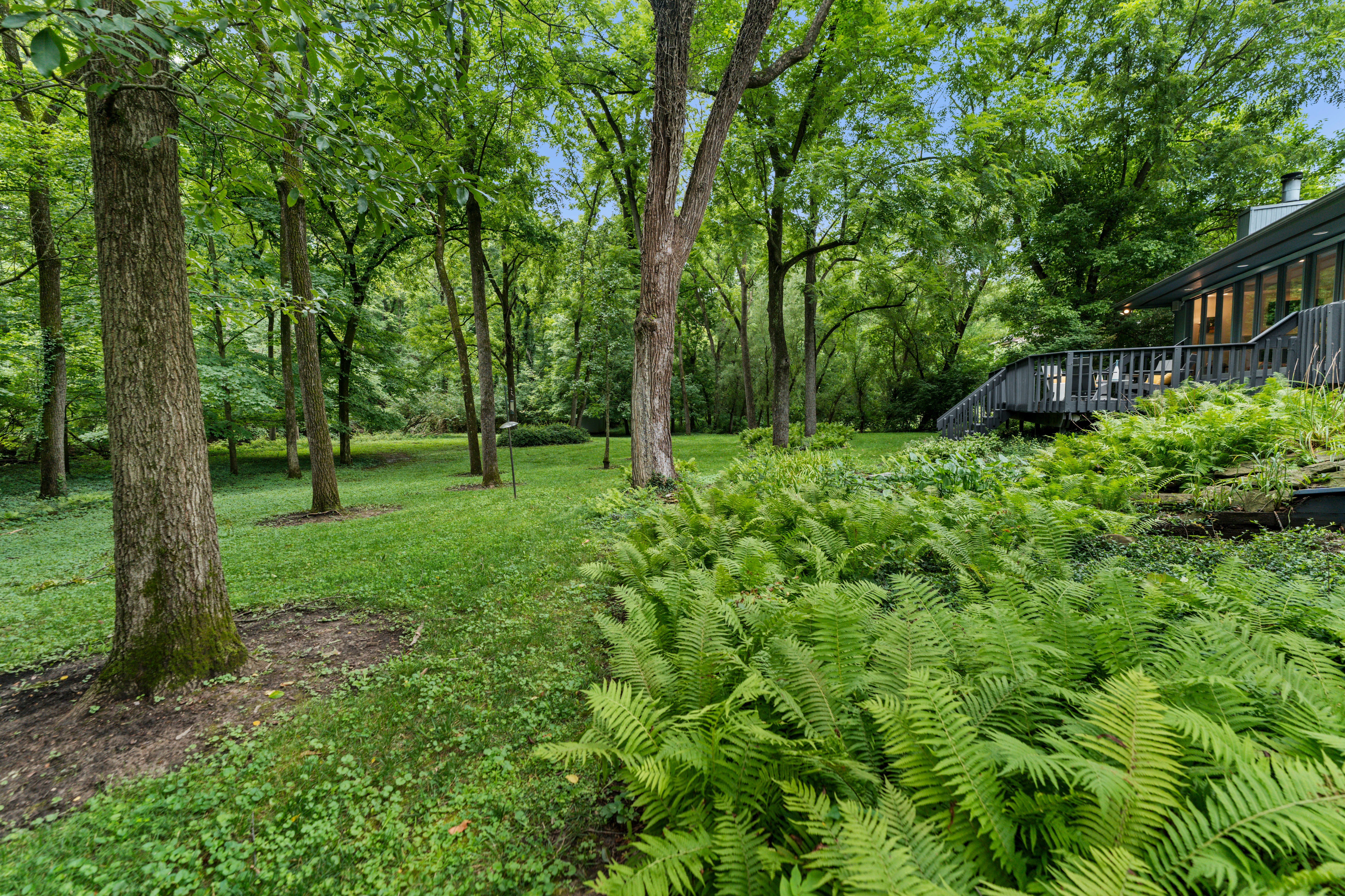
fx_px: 523
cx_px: 672
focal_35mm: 14
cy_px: 448
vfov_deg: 81.2
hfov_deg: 104.3
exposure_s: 1/200
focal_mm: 14
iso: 500
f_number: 4.5
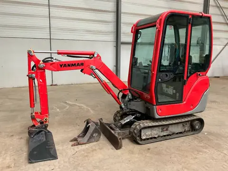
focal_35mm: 29
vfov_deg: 48.2
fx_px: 191
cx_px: 114
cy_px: 86
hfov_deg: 61.7
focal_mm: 3
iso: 125
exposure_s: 1/60
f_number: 1.8
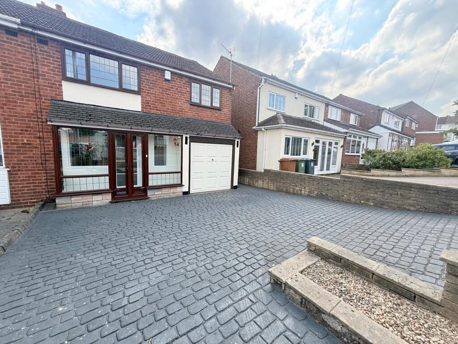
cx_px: 229
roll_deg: -2.1
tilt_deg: -7.1
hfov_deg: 102.1
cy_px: 172
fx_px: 185
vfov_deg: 85.7
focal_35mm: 14
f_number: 2.2
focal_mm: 2.22
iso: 50
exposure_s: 1/596
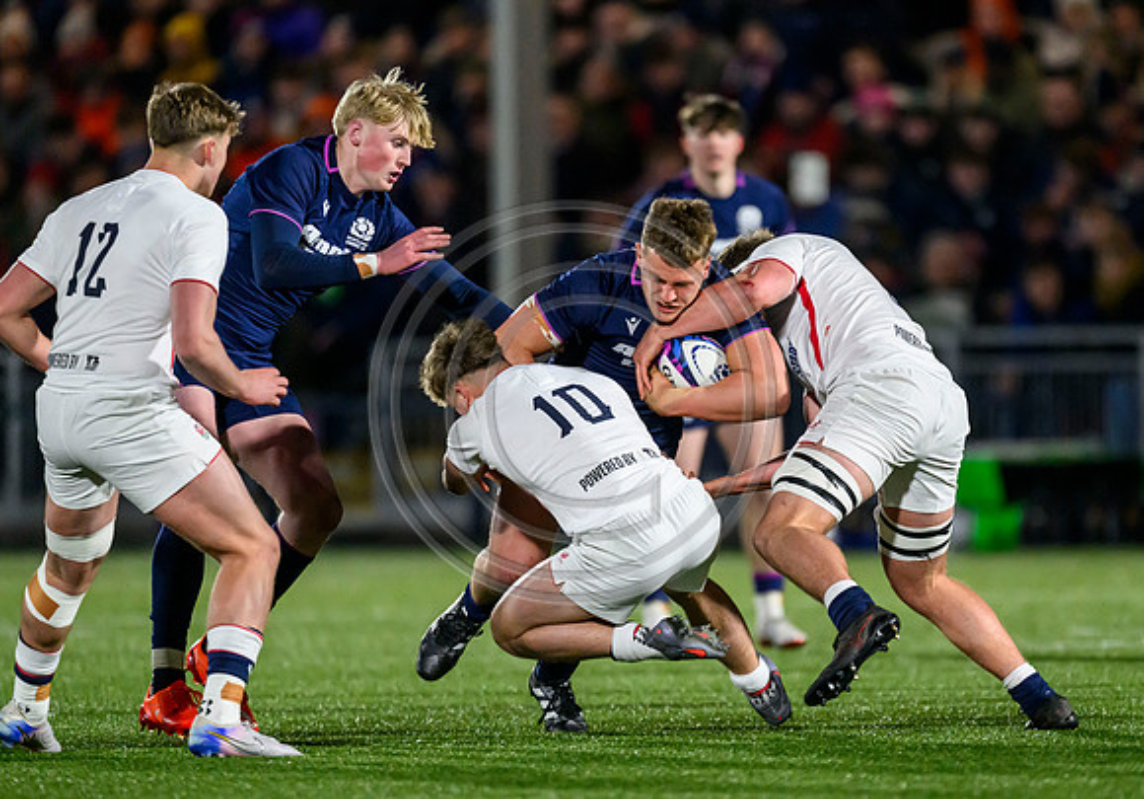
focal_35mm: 661
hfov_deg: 3.1
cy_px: 439
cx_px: 675
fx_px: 21302
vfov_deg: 2.1
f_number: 4
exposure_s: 1/1000
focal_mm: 560
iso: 8000
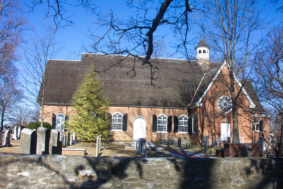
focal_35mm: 35
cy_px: 94
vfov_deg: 37.9
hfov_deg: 54.4
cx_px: 142
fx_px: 275
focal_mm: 7.5
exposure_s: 1/125
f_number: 9.5
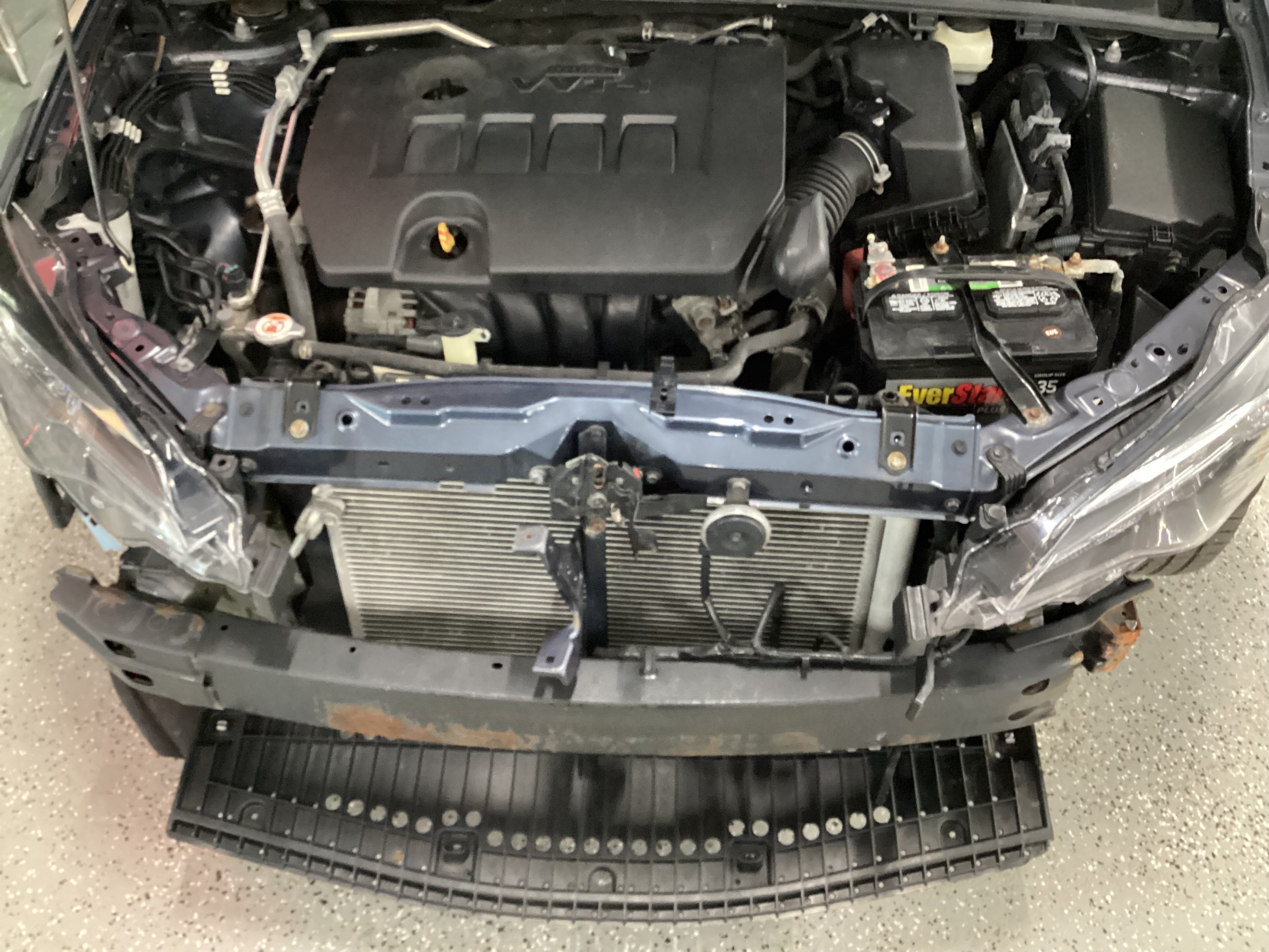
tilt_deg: -46.9
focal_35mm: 31
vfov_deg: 45.4
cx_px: 634
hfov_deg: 58.4
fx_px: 1136
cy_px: 476
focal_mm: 3.3
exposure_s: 1/24
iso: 640
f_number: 2.4
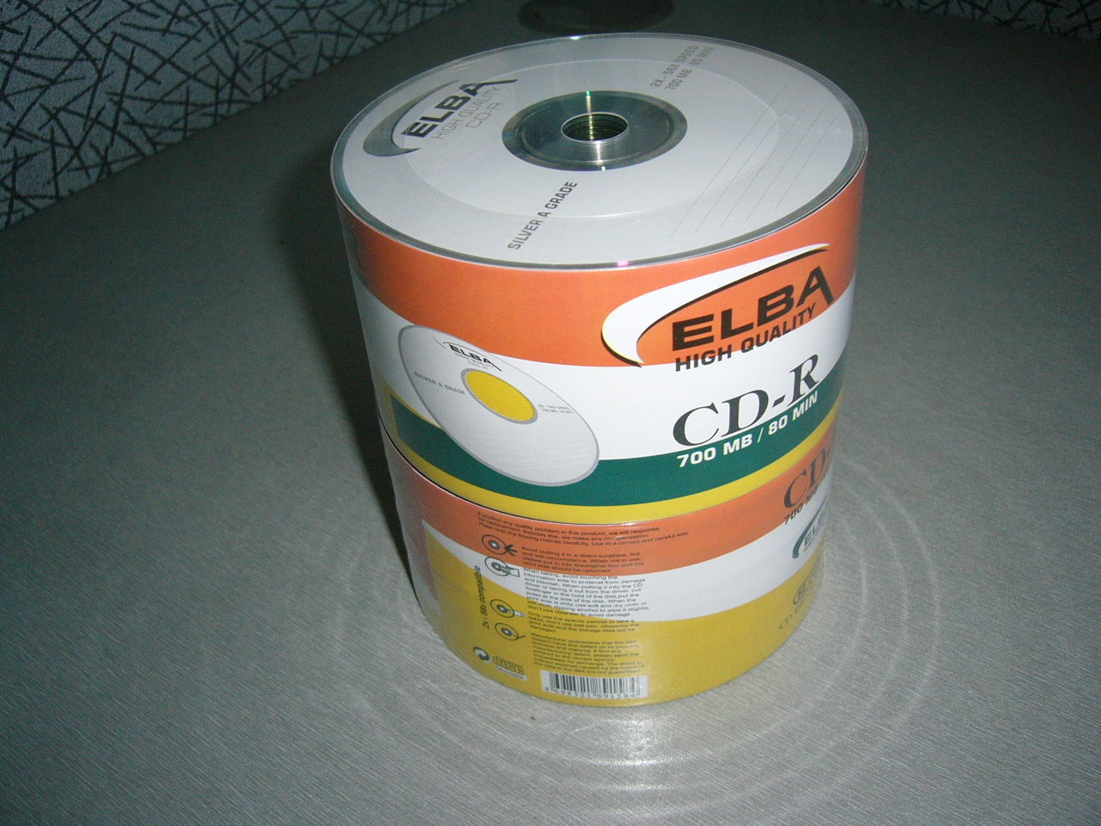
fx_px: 1113
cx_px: 550
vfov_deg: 40.7
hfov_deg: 52.6
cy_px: 413
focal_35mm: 35
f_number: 2.8
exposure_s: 1/60
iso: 100
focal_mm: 5.8
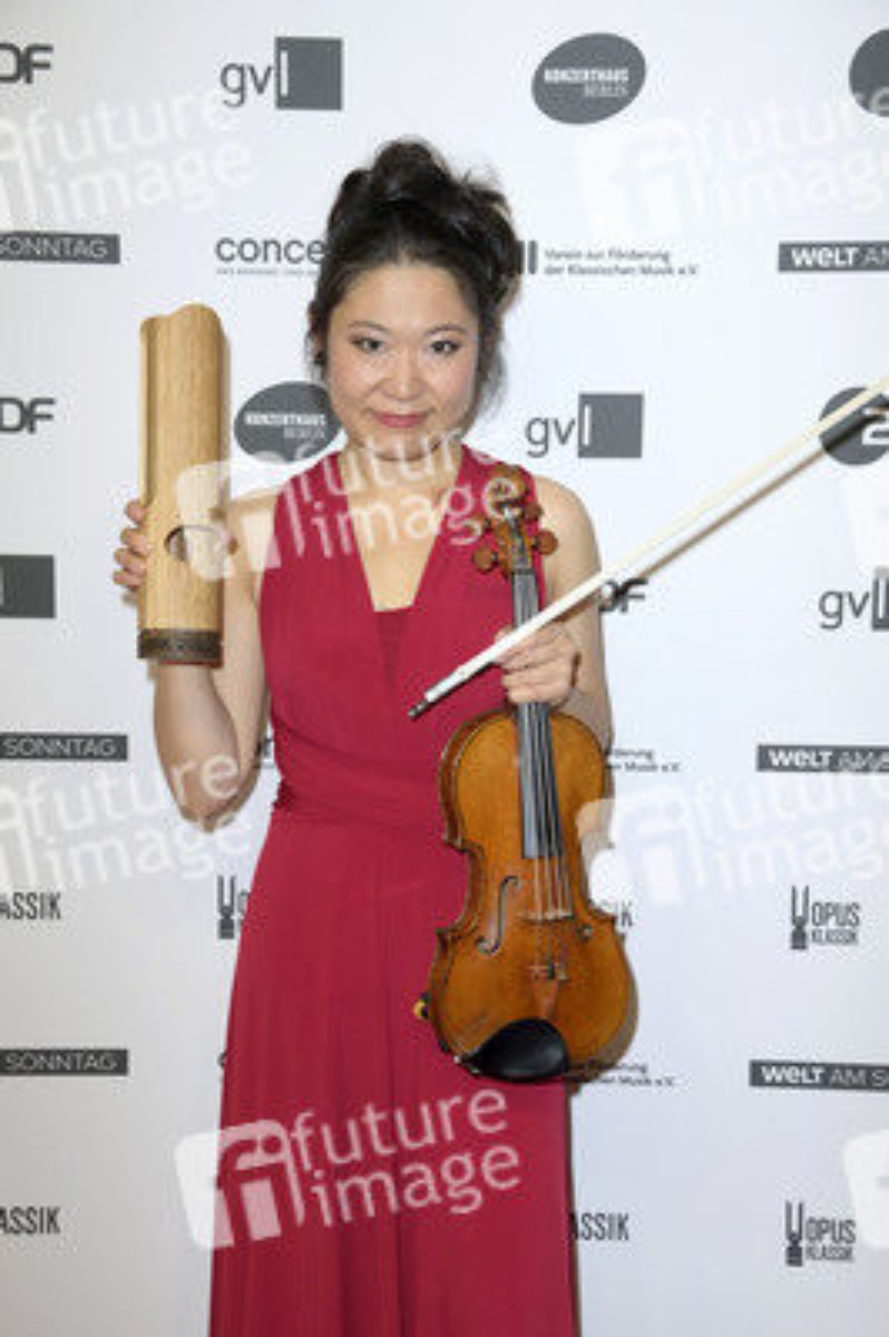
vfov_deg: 31.0
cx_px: 444
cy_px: 668
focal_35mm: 65
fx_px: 2412
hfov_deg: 20.9
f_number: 5.6
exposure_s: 1/125
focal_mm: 65
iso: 640
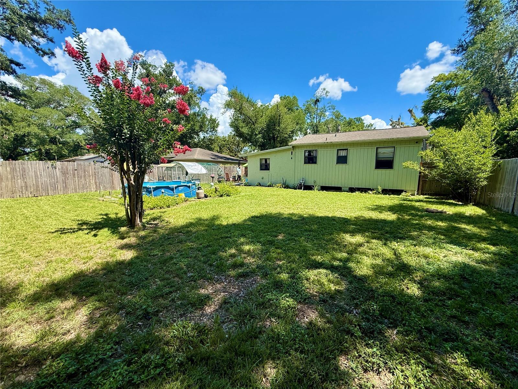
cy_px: 194
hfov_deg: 102.1
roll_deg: +0.6
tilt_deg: -5.3
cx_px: 259
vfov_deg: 85.7
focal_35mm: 14
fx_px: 209
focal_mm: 2.22
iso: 64
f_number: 2.2
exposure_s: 1/1145
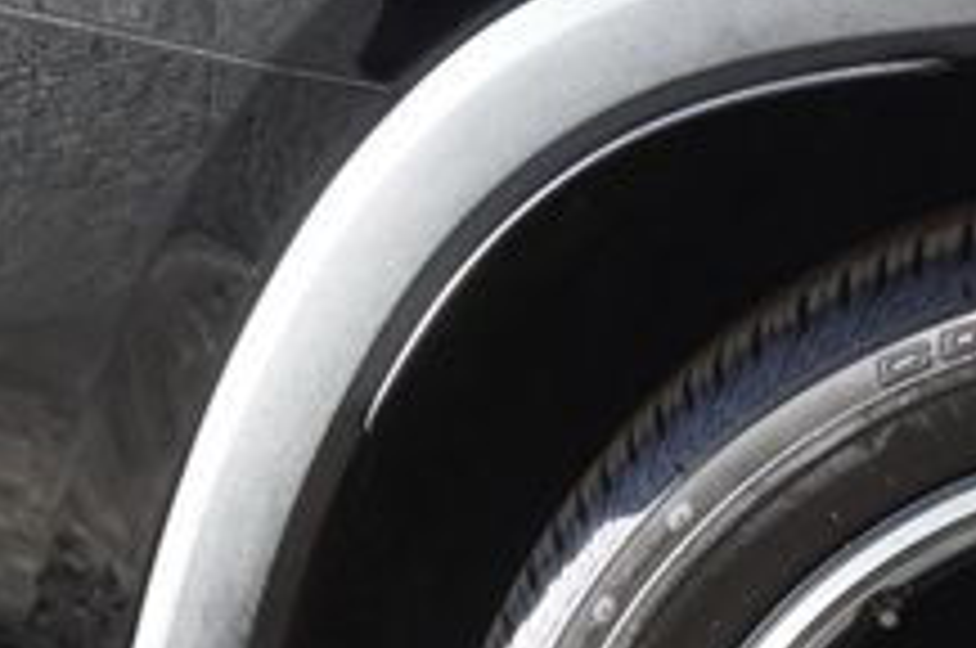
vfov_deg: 11.1
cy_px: 860
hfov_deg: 16.5
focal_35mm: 119
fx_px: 3234
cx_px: 1138
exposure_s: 1/250
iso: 2000
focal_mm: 27
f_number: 11
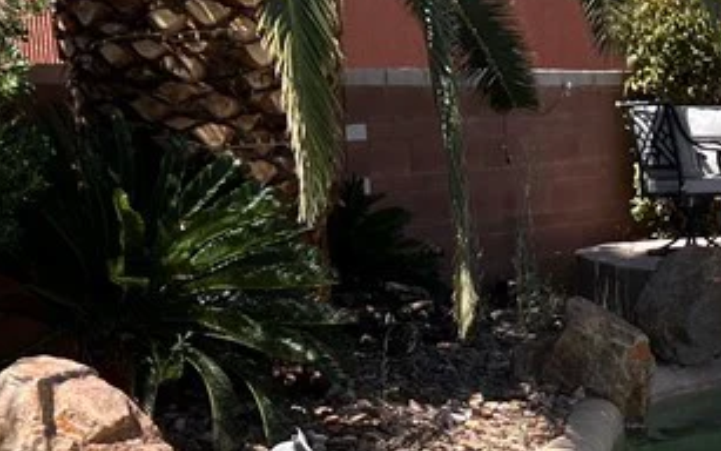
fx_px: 1808
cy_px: 566
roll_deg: -0.1
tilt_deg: -15.1
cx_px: 639
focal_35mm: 92
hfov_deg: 22.1
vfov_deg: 13.7
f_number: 1.5
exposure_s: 1/3257
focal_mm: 5.7
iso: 50
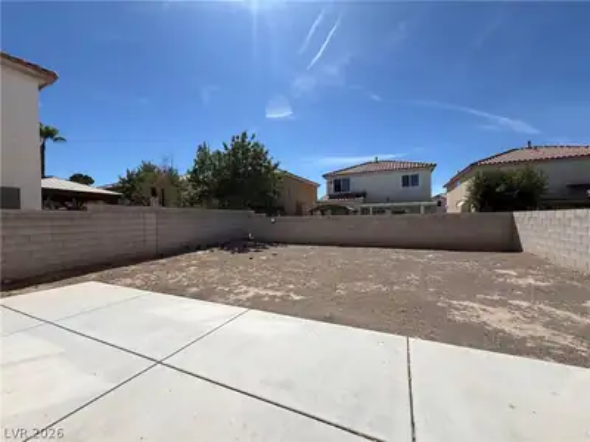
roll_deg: +1.2
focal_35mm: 14
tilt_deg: +1.2
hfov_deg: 102.1
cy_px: 221
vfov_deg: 85.7
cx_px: 295
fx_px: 239
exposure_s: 1/2841
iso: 50
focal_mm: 2.22
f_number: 2.2
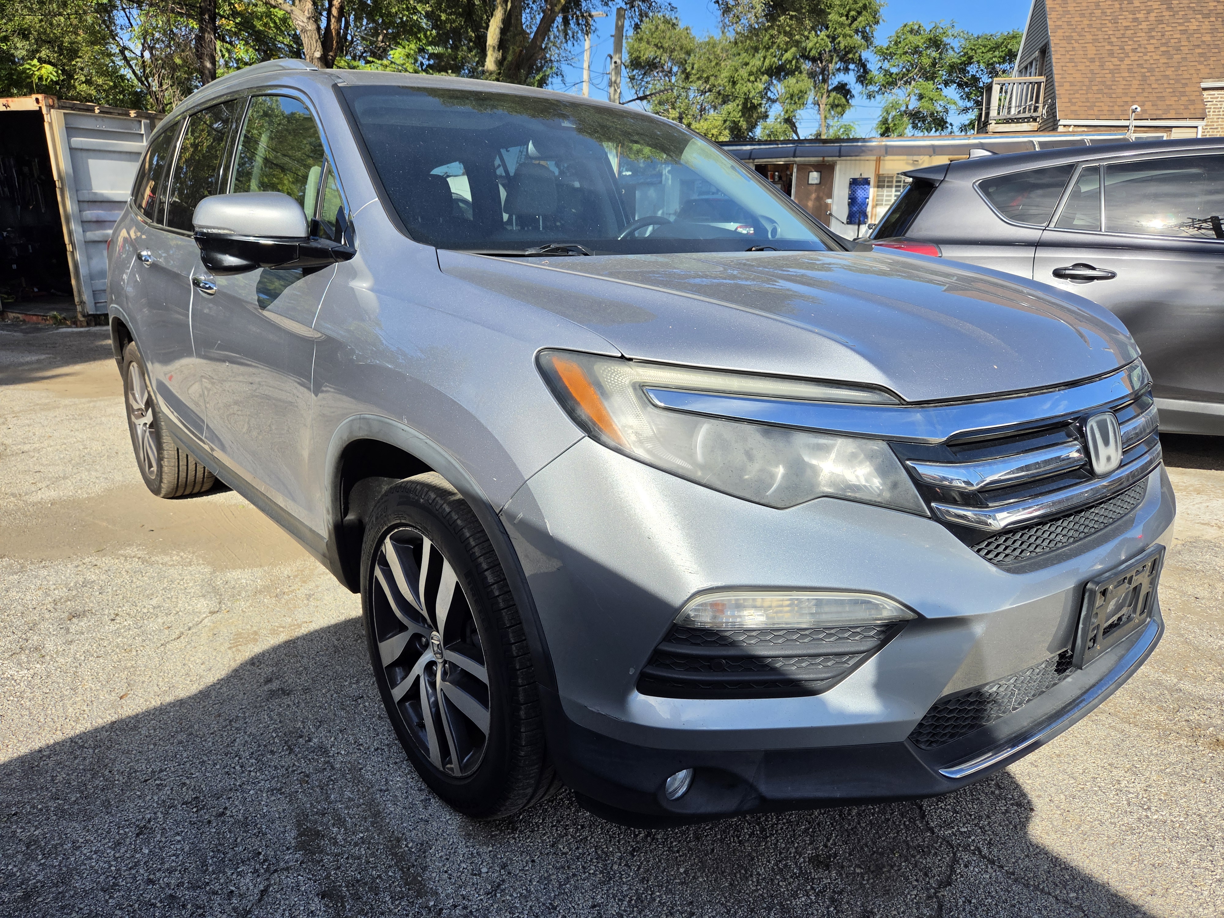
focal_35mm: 23
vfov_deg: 58.9
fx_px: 813
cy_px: 459
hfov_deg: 73.9
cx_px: 612
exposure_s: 1/4883
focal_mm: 5.4
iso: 80
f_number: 1.8
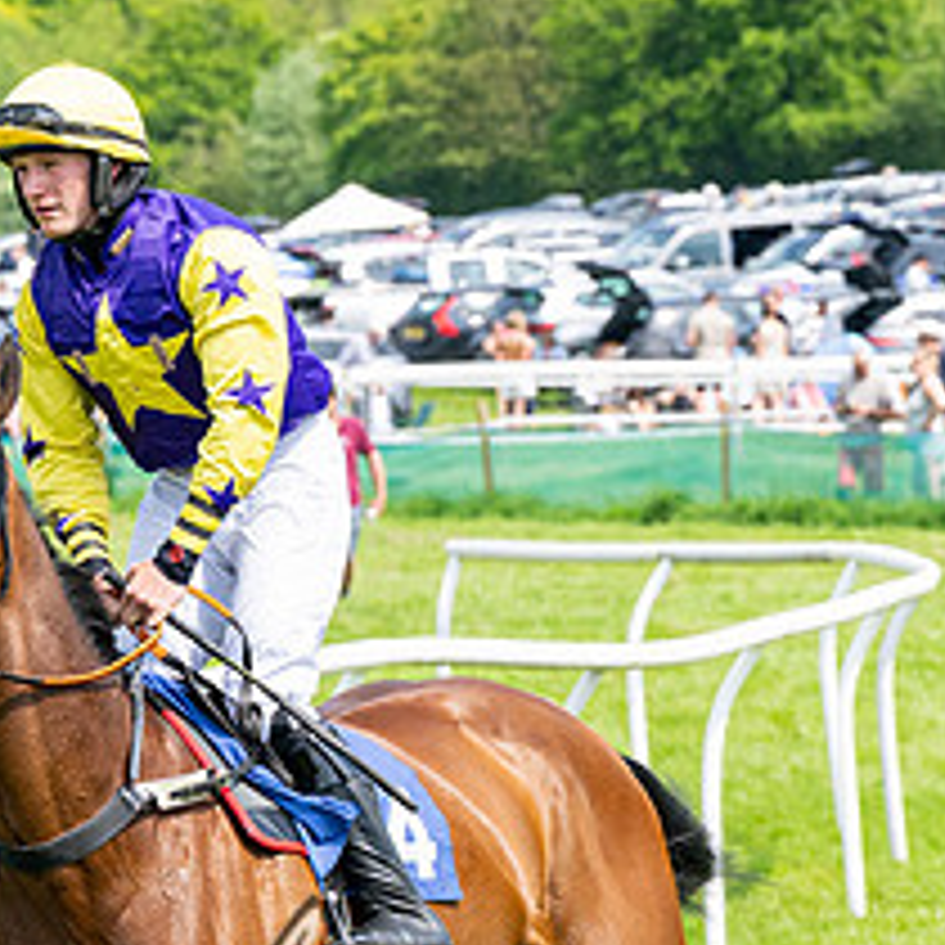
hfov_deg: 4.8
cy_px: 639
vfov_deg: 4.8
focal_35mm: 362
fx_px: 11181
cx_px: 322
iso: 400
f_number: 5
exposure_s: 1/2000
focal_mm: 99
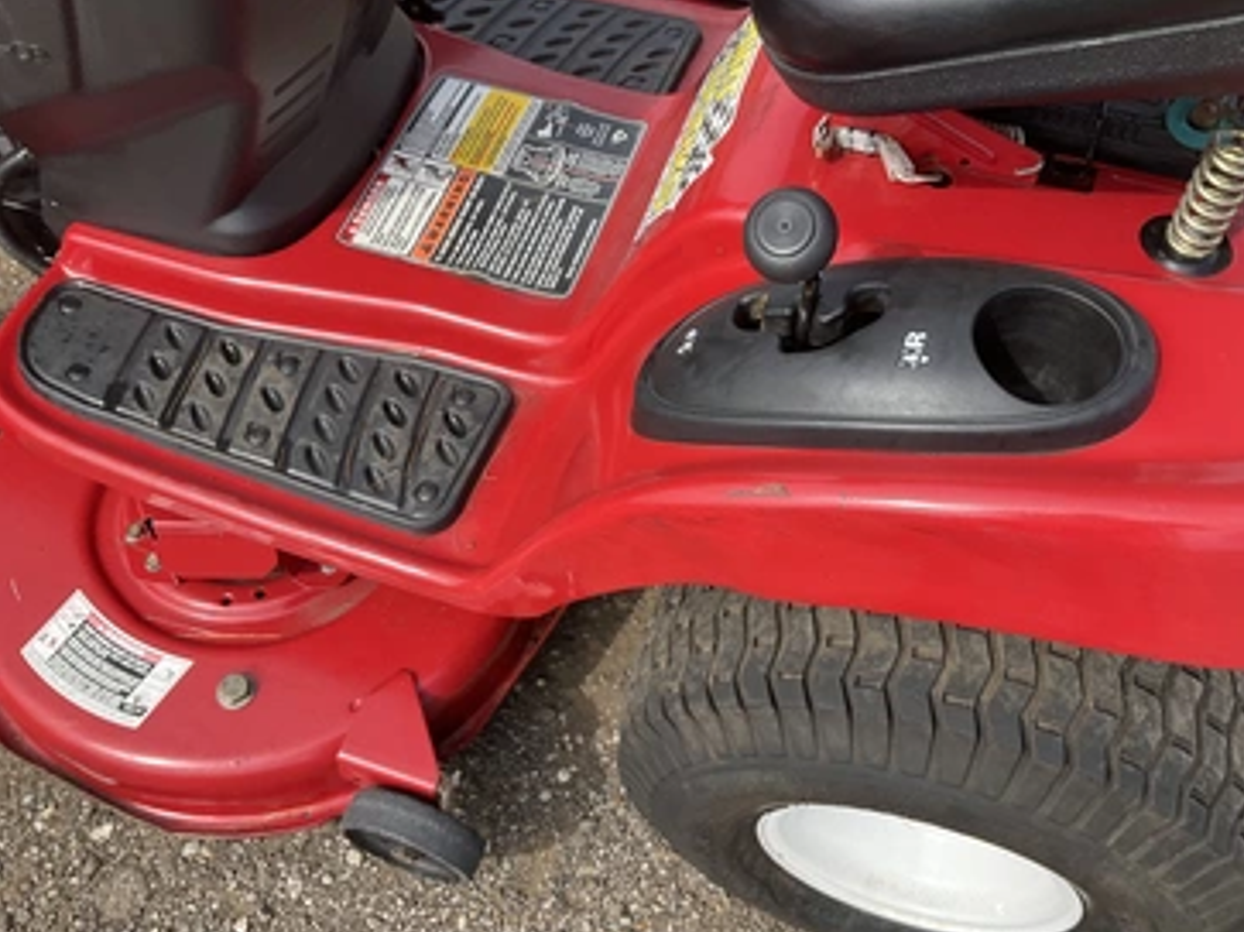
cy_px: 497
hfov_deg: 56.7
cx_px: 682
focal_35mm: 32
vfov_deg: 44.1
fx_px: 1150
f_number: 1.8
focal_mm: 3
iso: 25
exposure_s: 1/691
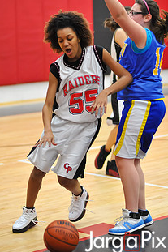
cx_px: 73
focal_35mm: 123
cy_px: 92
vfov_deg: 16.6
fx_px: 862
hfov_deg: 11.1
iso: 2000
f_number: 2
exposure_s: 1/500
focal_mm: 85
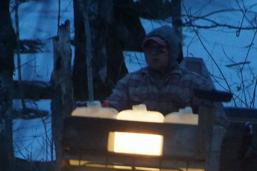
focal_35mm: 635
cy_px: 152
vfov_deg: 2.2
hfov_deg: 3.2
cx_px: 236
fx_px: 4530
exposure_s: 1/25
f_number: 6.3
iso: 1600
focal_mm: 210
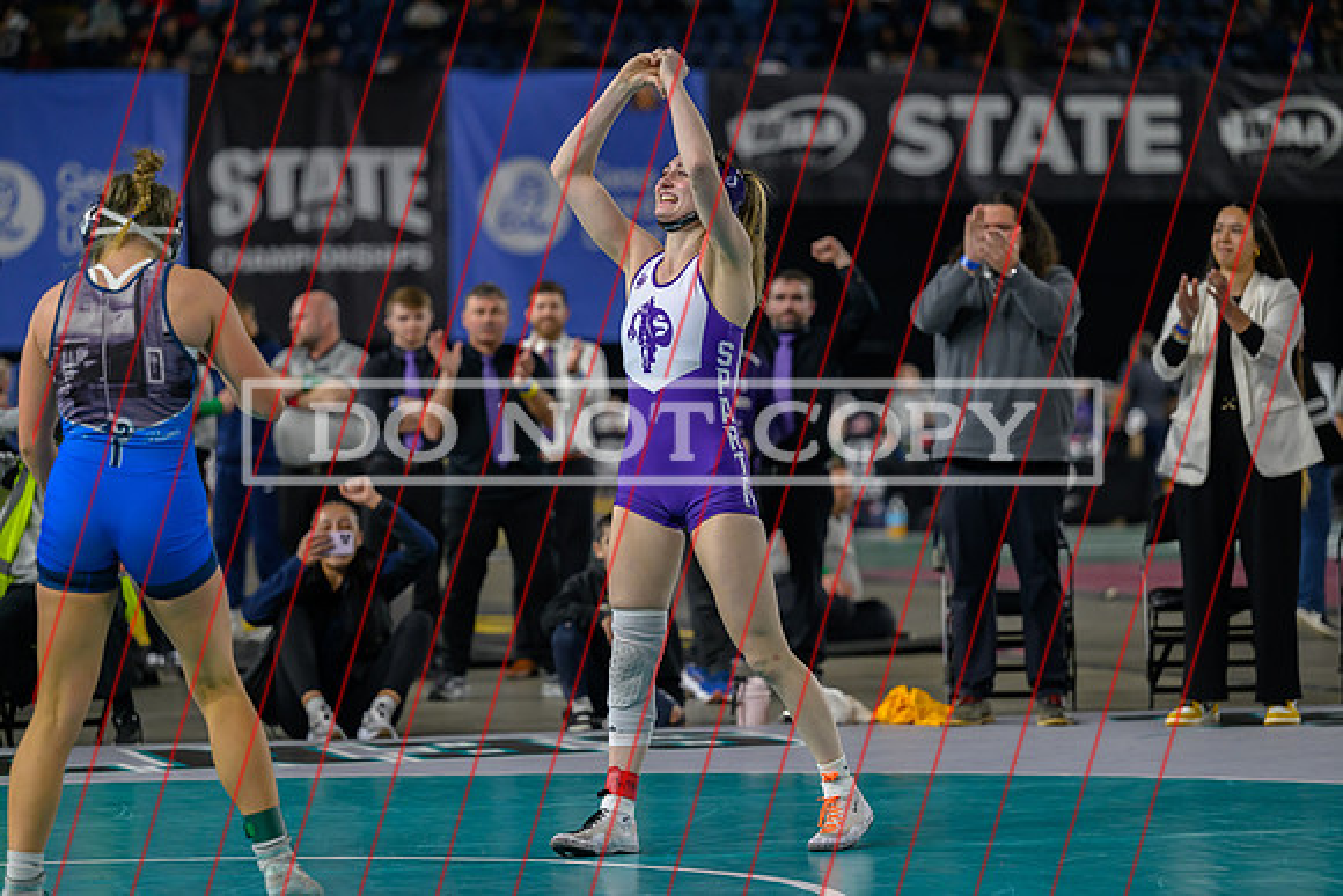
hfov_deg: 14.4
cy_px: 440
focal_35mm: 143
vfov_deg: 9.6
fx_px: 5330
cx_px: 622
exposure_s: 1/800
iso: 1600
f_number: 2.8
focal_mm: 130
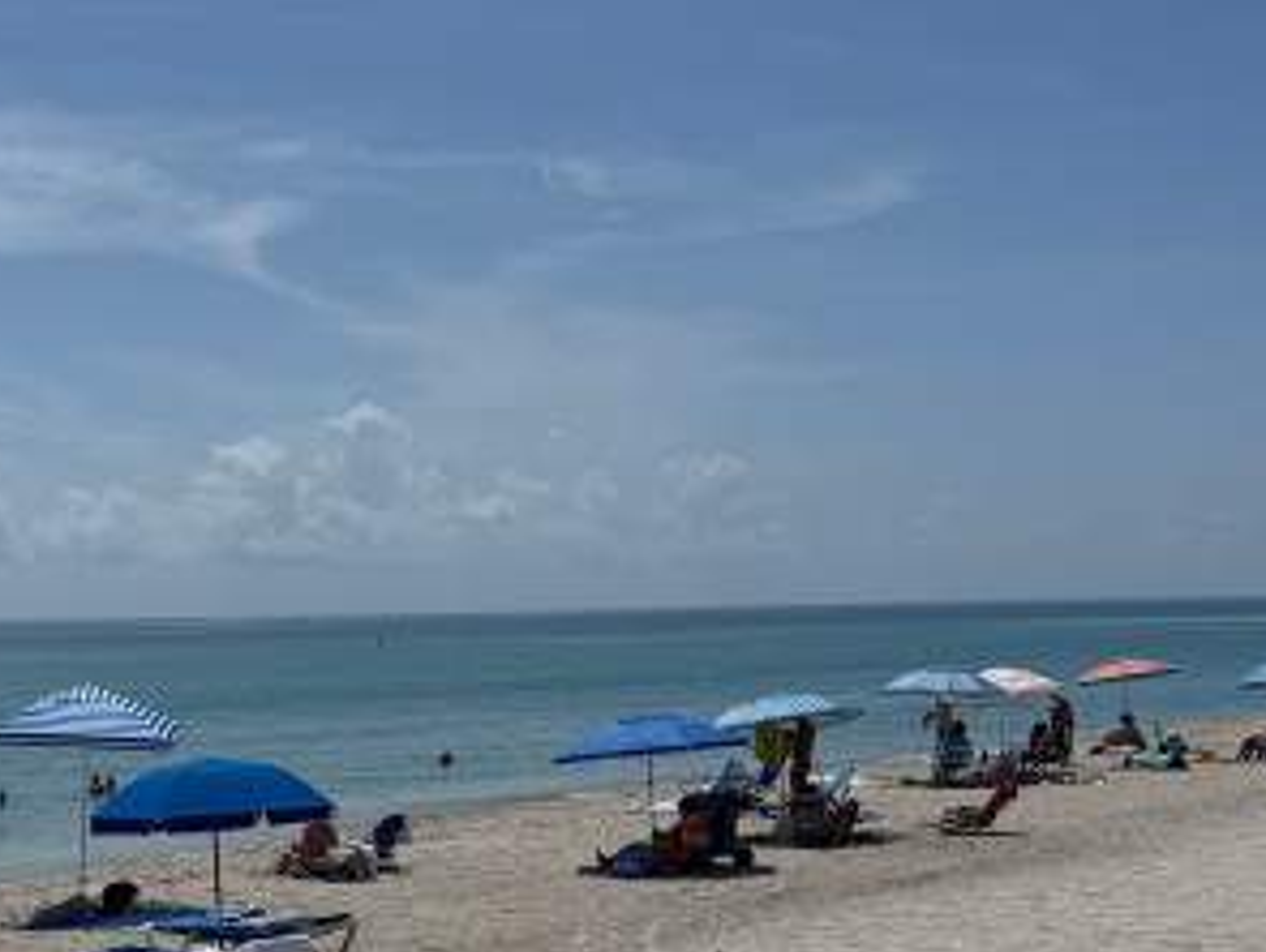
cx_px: 137
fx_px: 2380
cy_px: 1008
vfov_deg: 21.6
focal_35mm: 65
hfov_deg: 28.7
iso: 64
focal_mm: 6.76
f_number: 1.78
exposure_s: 1/12346
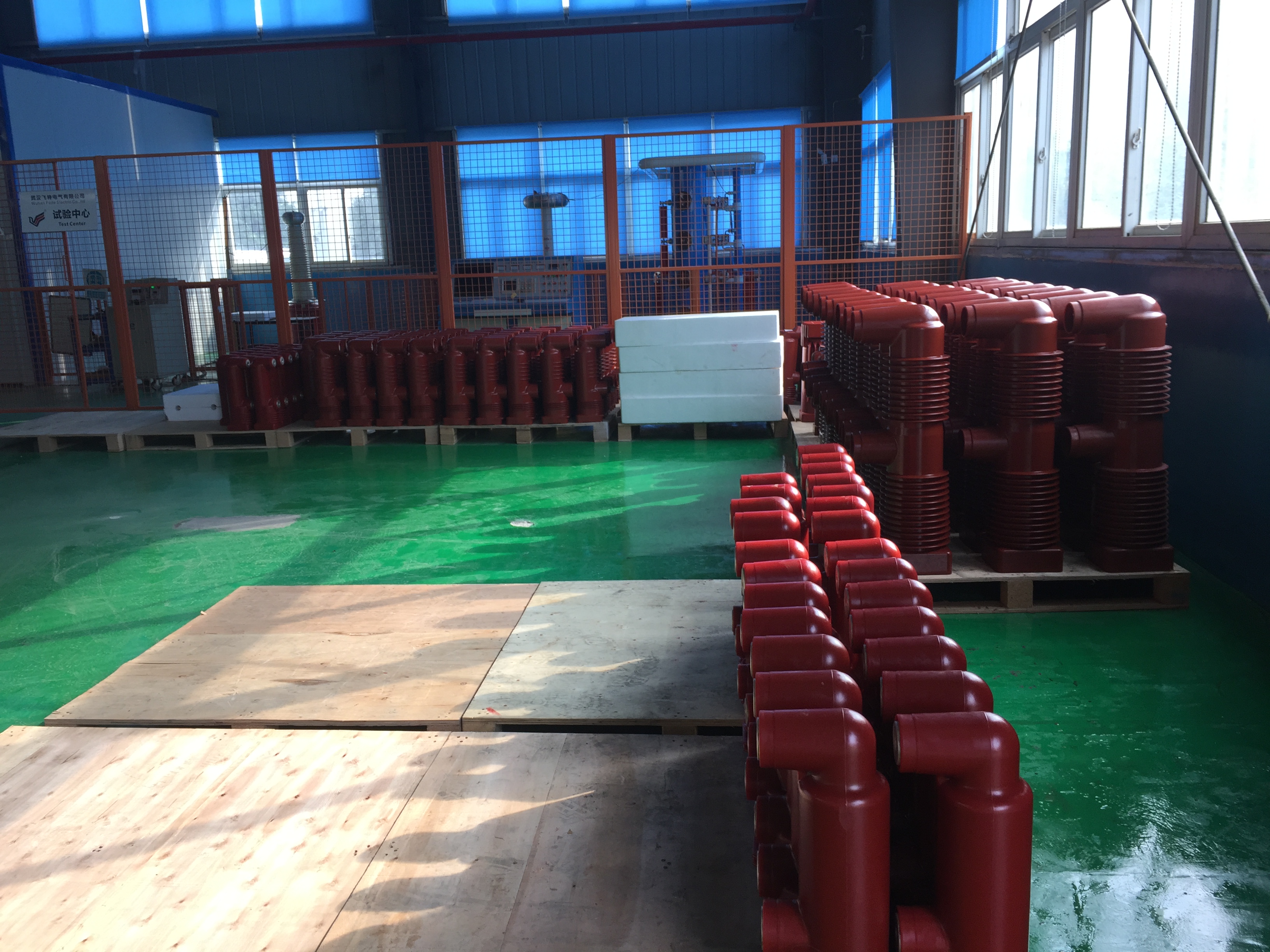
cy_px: 476
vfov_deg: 48.2
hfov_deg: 61.7
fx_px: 1064
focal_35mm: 29
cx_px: 635
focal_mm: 4.15
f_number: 2.2
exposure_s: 1/100
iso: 32
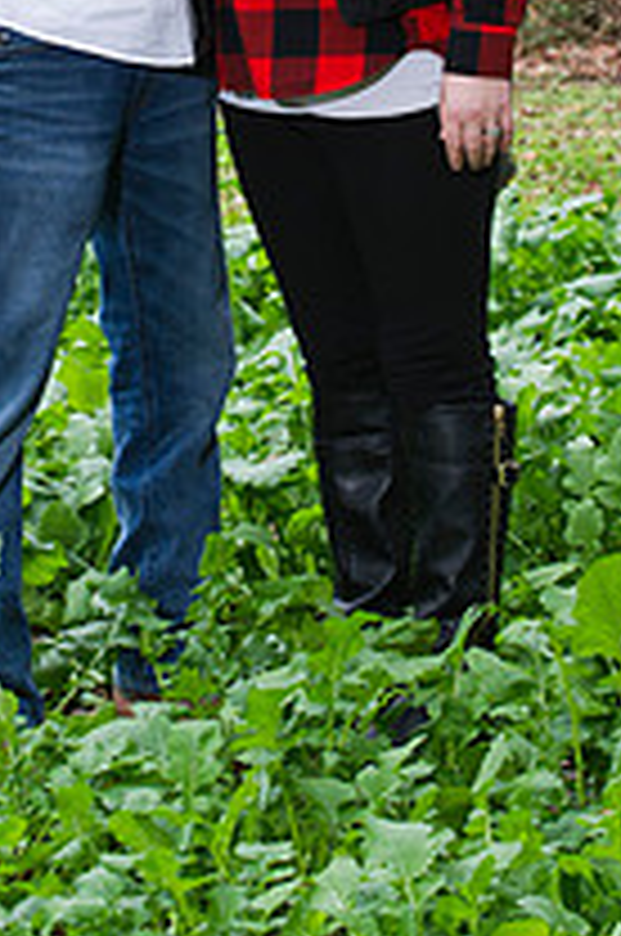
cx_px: 200
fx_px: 4828
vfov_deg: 11.0
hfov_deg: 7.4
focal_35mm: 186
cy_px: 40
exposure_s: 1/100
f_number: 6.3
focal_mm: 86
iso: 800
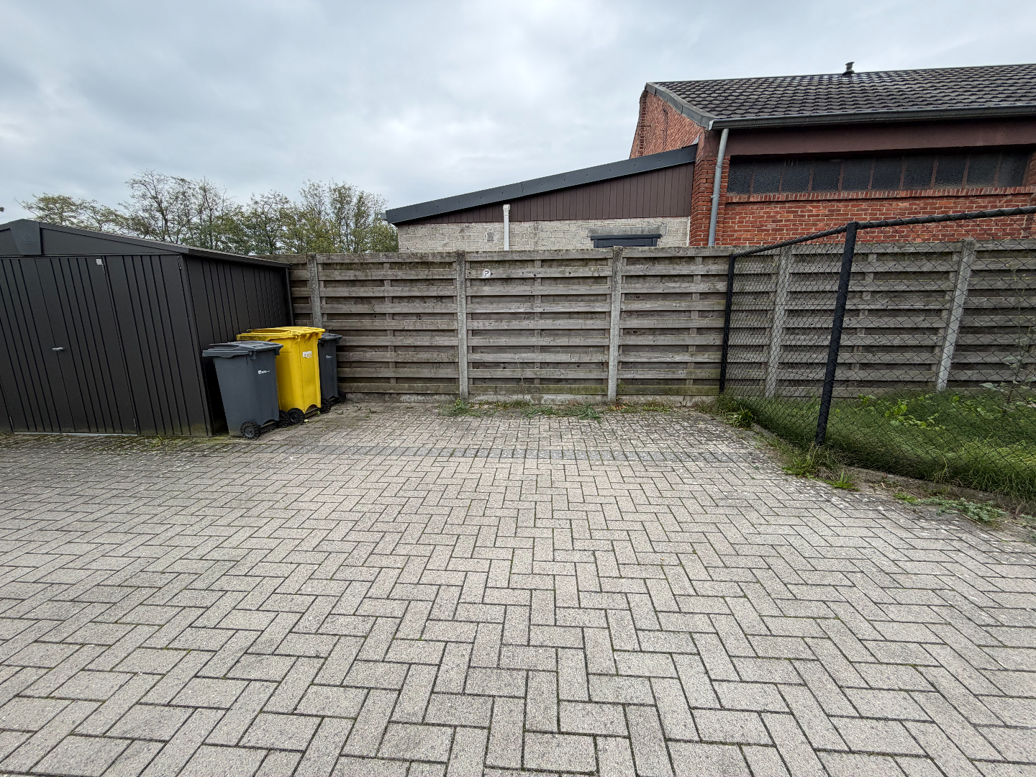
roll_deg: +0.8
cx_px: 518
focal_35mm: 14
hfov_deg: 102.1
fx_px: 419
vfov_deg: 85.7
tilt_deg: -10.8
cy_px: 388
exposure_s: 1/178
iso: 40
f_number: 2.2
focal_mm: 2.22
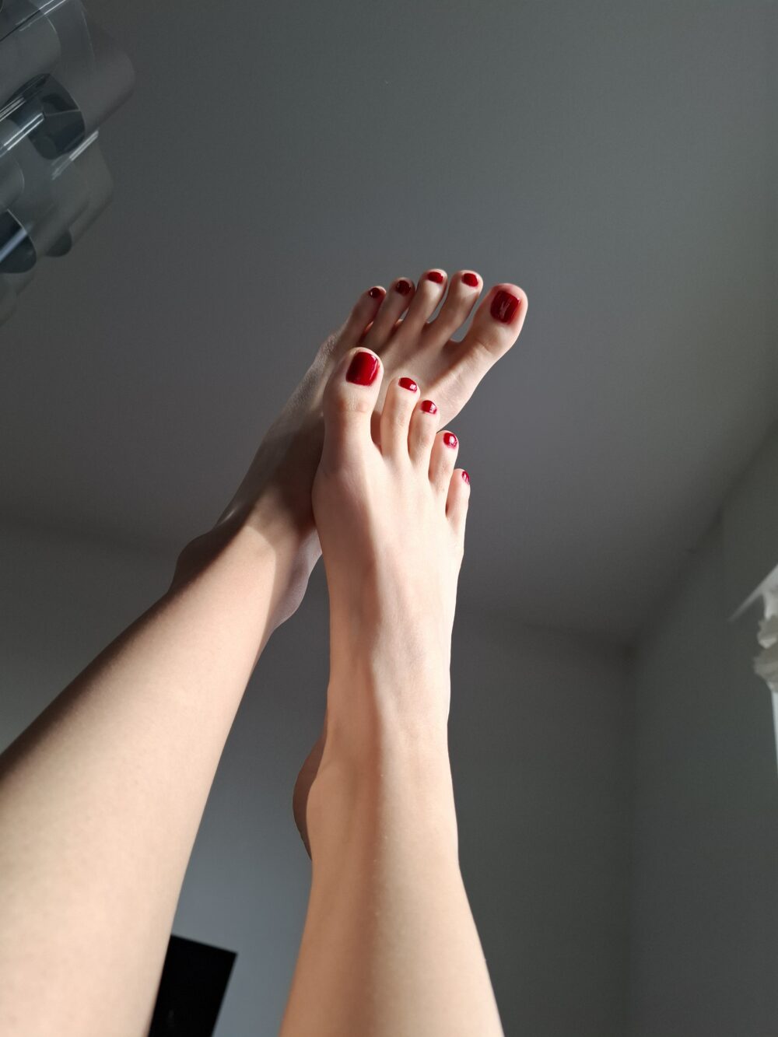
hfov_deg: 58.9
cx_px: 389
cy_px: 518
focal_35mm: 23
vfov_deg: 73.9
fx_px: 689
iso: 50
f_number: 1.8
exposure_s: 1/362
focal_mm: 5.54
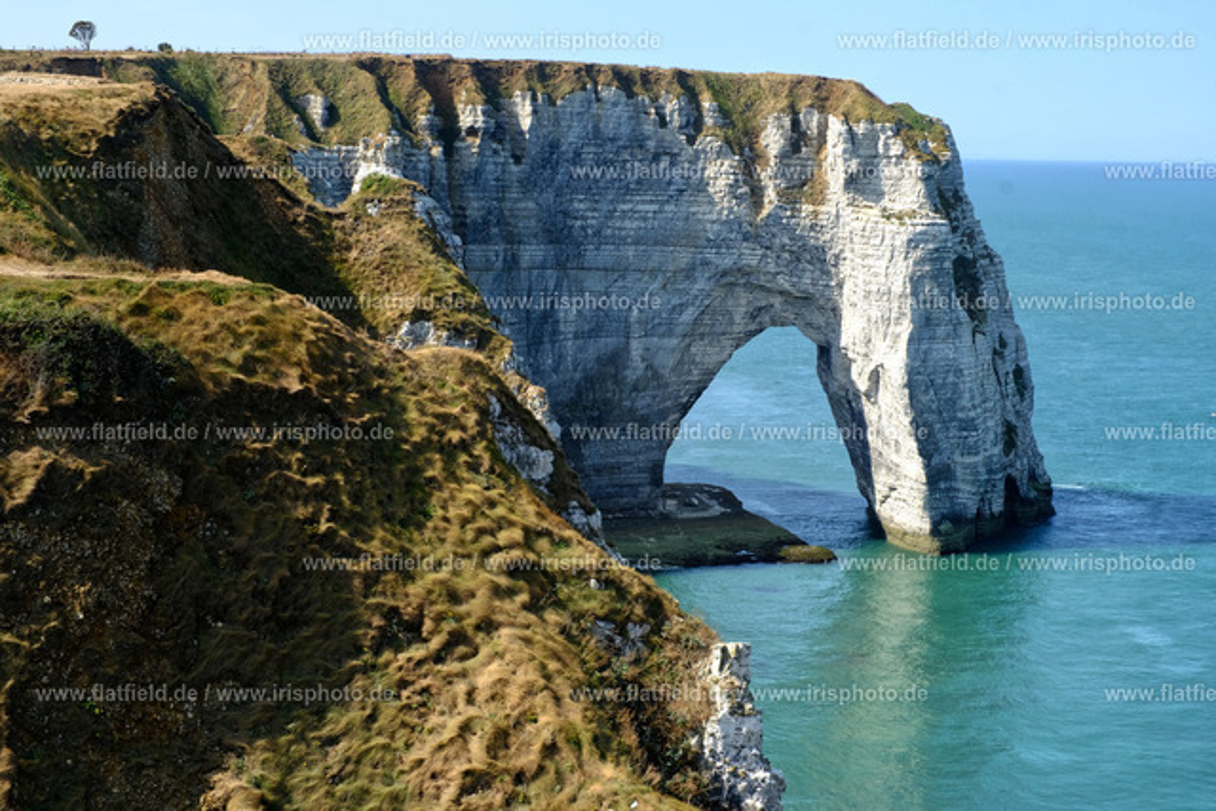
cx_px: 608
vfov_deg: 20.0
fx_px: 2297
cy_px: 406
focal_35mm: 68
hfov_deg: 29.6
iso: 160
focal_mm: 45.6
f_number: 13
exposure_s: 1/90
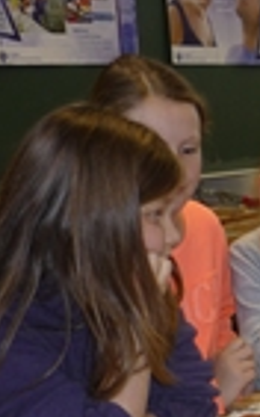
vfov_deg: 20.5
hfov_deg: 11.8
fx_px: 1124
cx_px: 526
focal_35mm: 99
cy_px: 390
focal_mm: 5.5
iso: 100
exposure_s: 1/30
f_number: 2.8
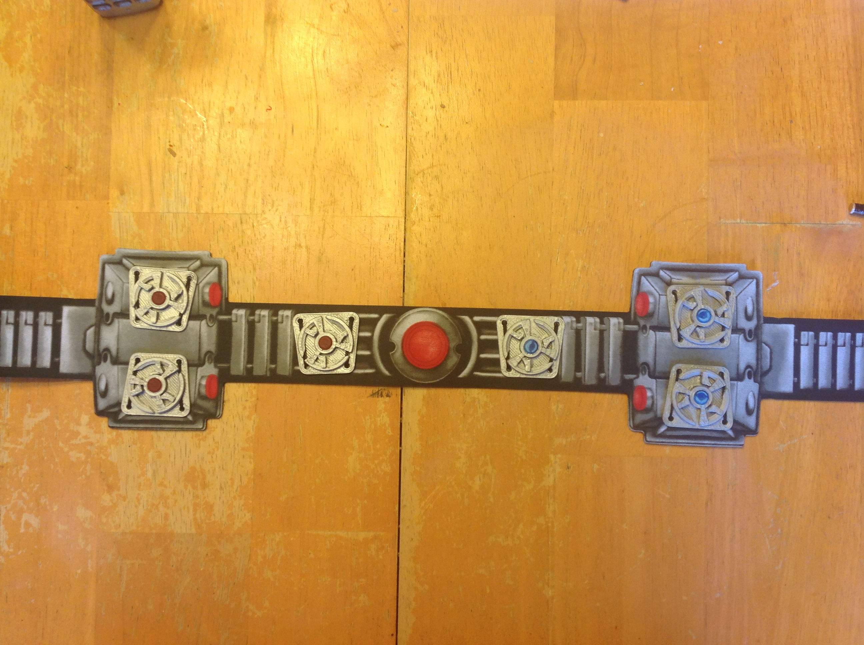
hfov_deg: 52.7
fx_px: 872
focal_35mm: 35
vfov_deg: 40.6
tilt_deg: -88.8
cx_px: 432
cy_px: 322
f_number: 2.4
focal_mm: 4.28
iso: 50
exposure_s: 1/30
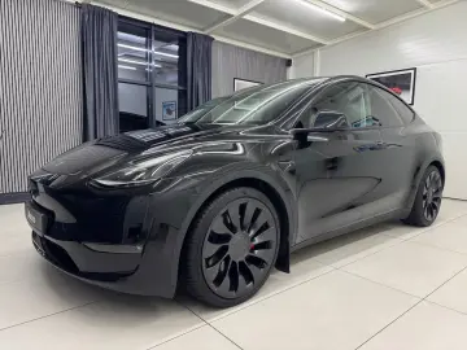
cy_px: 175
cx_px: 234
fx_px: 324
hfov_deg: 71.6
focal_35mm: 24
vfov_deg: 56.8
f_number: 1.78
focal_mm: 6.76
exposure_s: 1/50
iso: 200
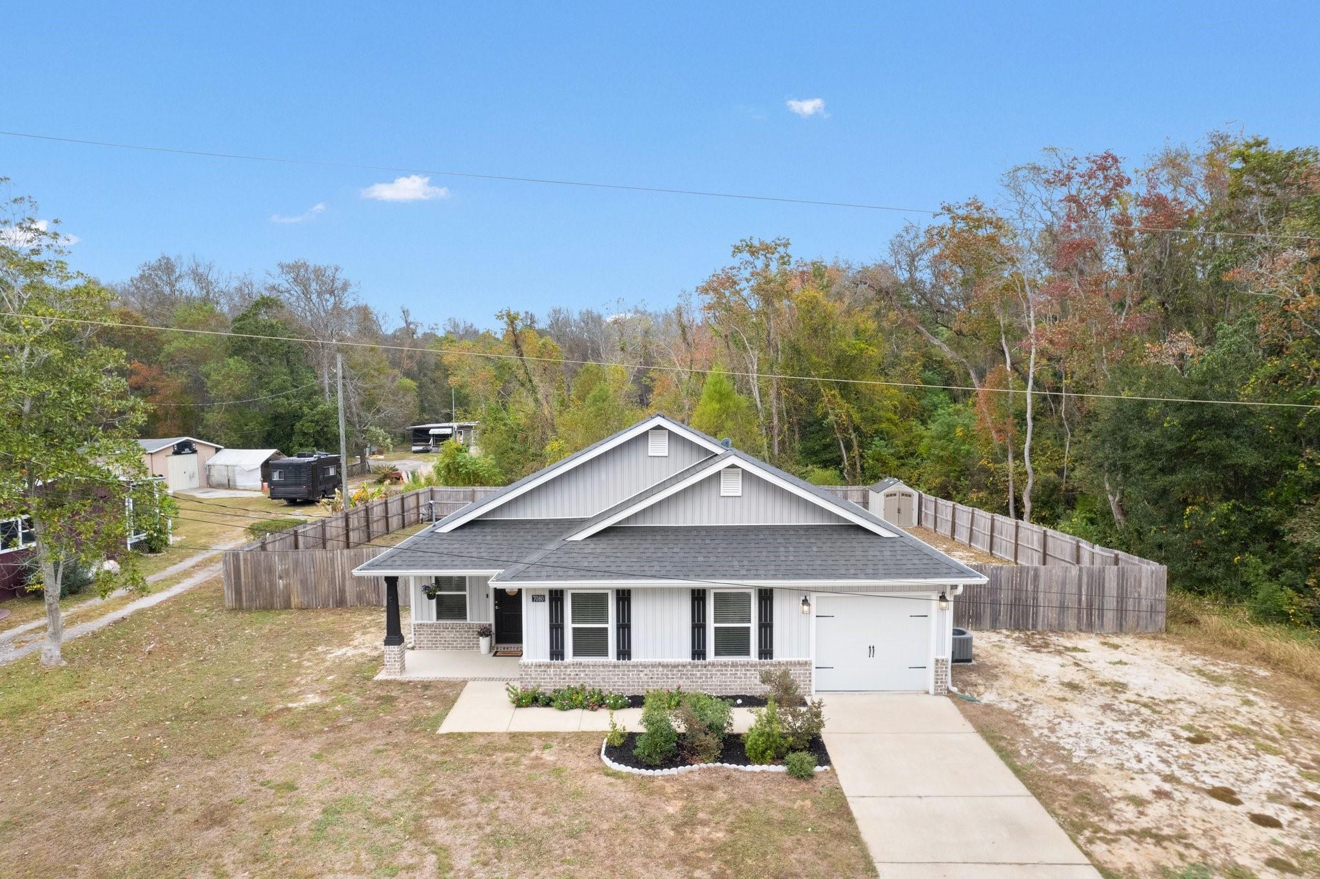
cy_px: 440
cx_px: 660
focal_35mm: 22
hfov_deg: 78.6
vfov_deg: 57.2
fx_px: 806
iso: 200
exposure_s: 1/100
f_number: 2.8
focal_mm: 8.38
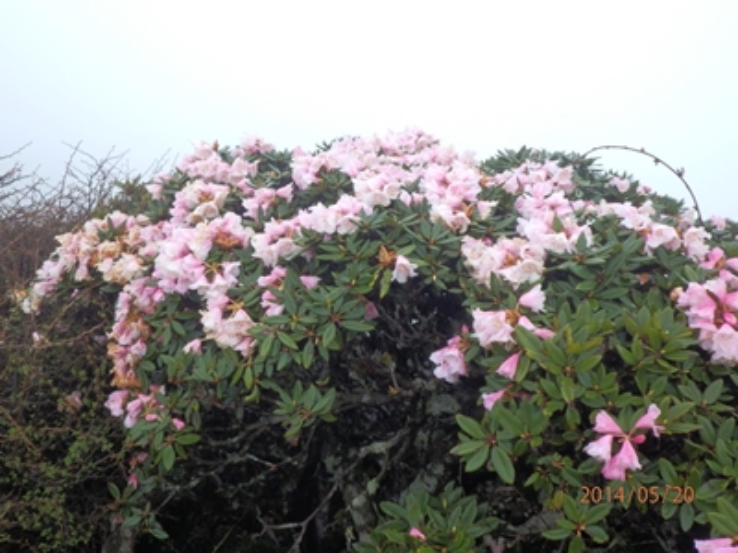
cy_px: 276
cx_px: 369
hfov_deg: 44.8
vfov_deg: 34.3
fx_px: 895
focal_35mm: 42
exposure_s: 1/40
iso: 250
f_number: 4
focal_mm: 7.4
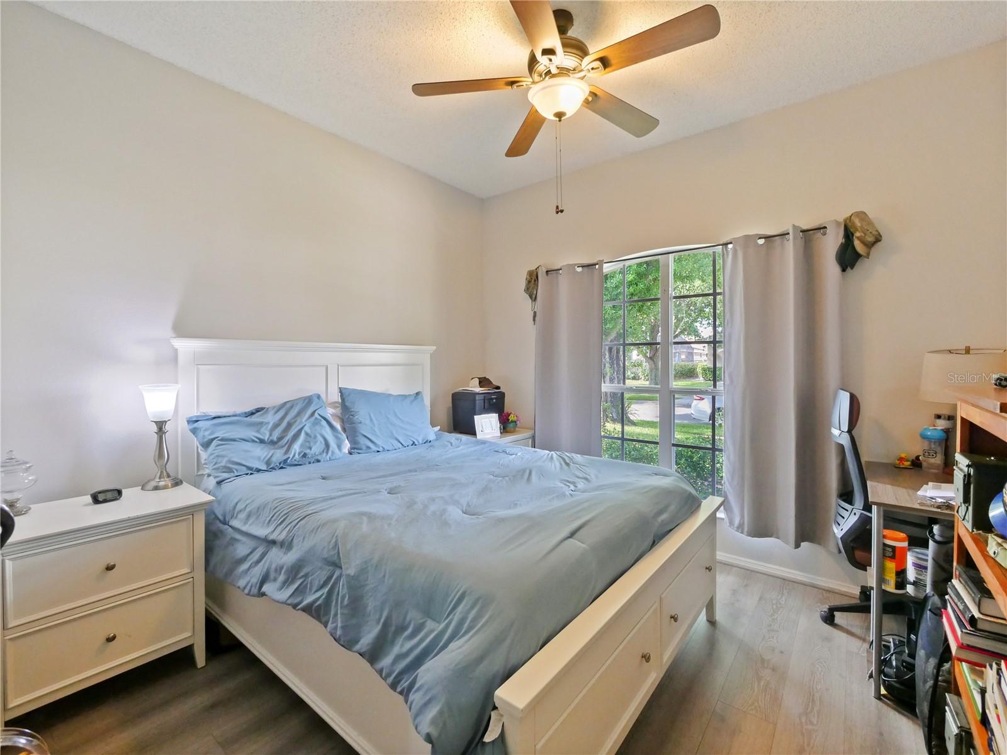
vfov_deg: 85.6
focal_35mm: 14
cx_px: 504
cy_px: 378
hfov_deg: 102.1
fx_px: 407
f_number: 4
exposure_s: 1/60
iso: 2500
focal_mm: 7
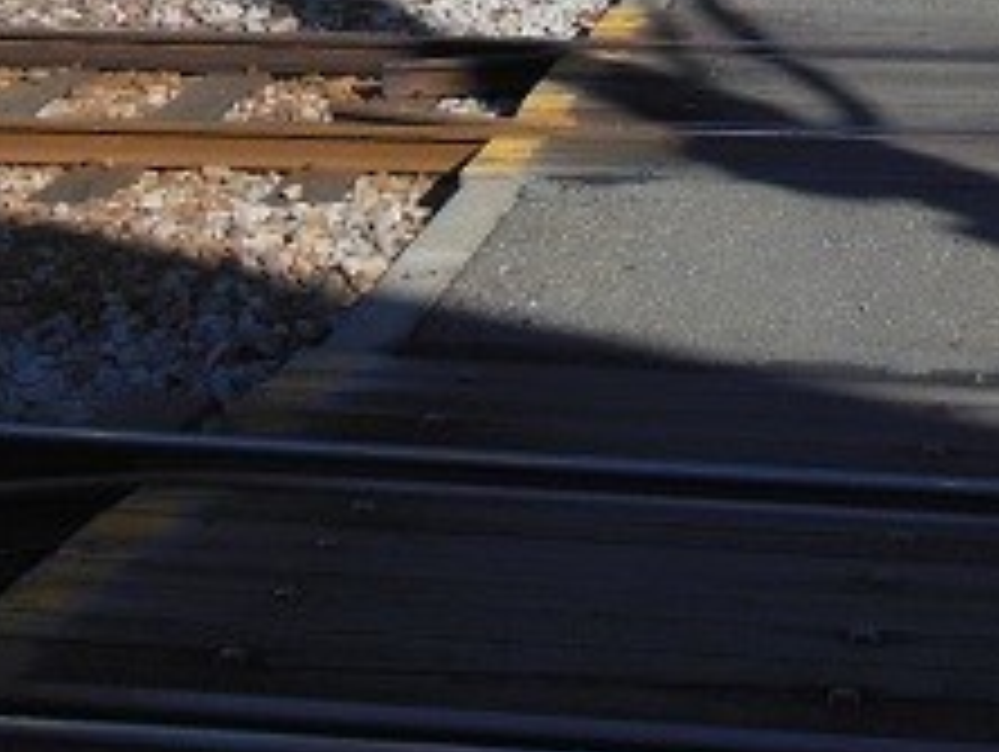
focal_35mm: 90
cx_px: 1026
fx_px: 2600
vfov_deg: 15.5
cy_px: -261
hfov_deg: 20.9
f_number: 3.5
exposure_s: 1/1000
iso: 125
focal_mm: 4.5
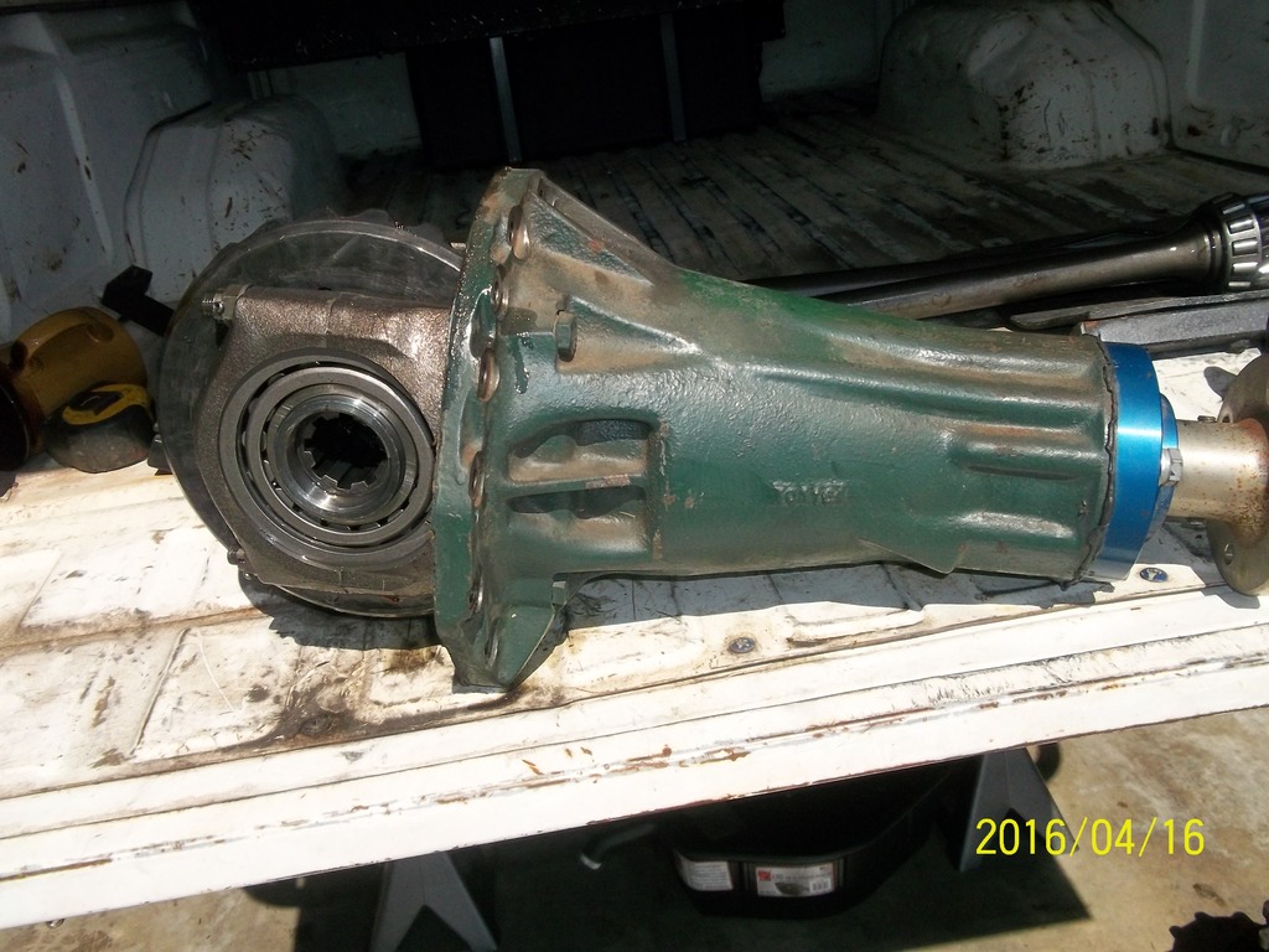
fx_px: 1173
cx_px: 634
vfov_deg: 44.2
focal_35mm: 32
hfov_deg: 56.8
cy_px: 476
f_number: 8.8
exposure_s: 1/640
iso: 200
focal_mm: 5.7
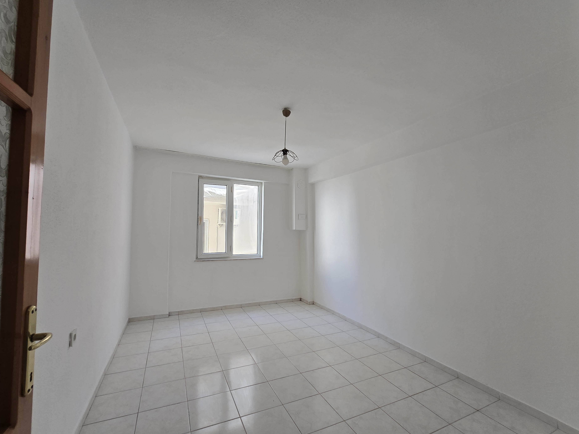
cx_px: 288
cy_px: 220
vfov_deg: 85.7
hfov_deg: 102.1
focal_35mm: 14
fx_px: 234
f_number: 2.2
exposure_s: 1/50
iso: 64
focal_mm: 2.2
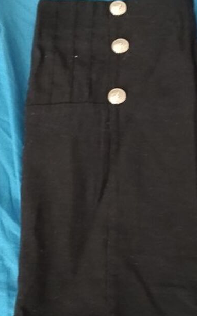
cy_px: 177
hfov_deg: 19.4
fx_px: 576
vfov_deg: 30.6
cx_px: 120
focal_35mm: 67
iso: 640
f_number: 1.8
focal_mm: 3.96
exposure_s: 1/20
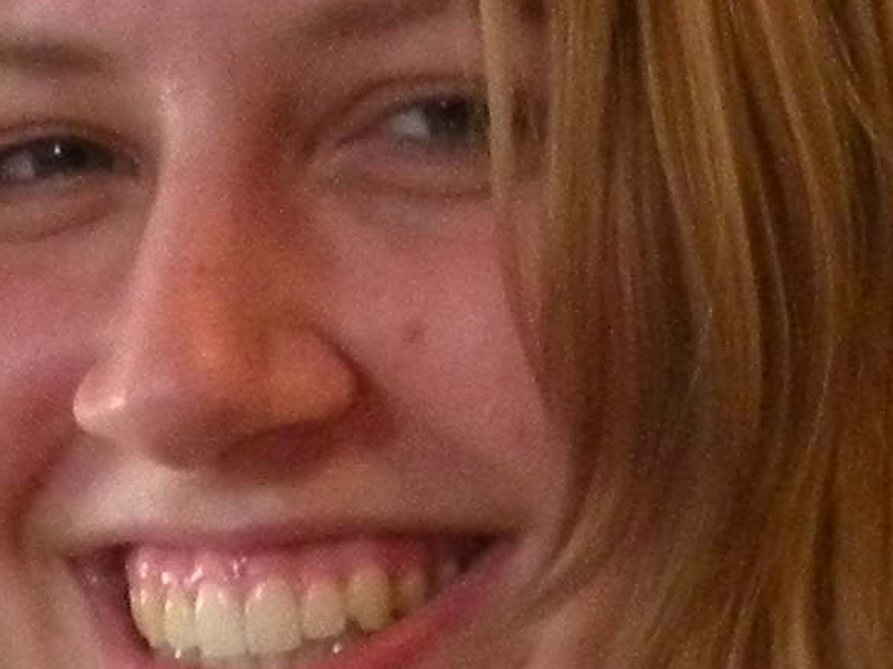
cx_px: 391
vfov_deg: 6.4
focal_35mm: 221
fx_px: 5699
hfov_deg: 9.0
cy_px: 1585
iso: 400
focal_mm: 6.3
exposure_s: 1/17.2
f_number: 3.5
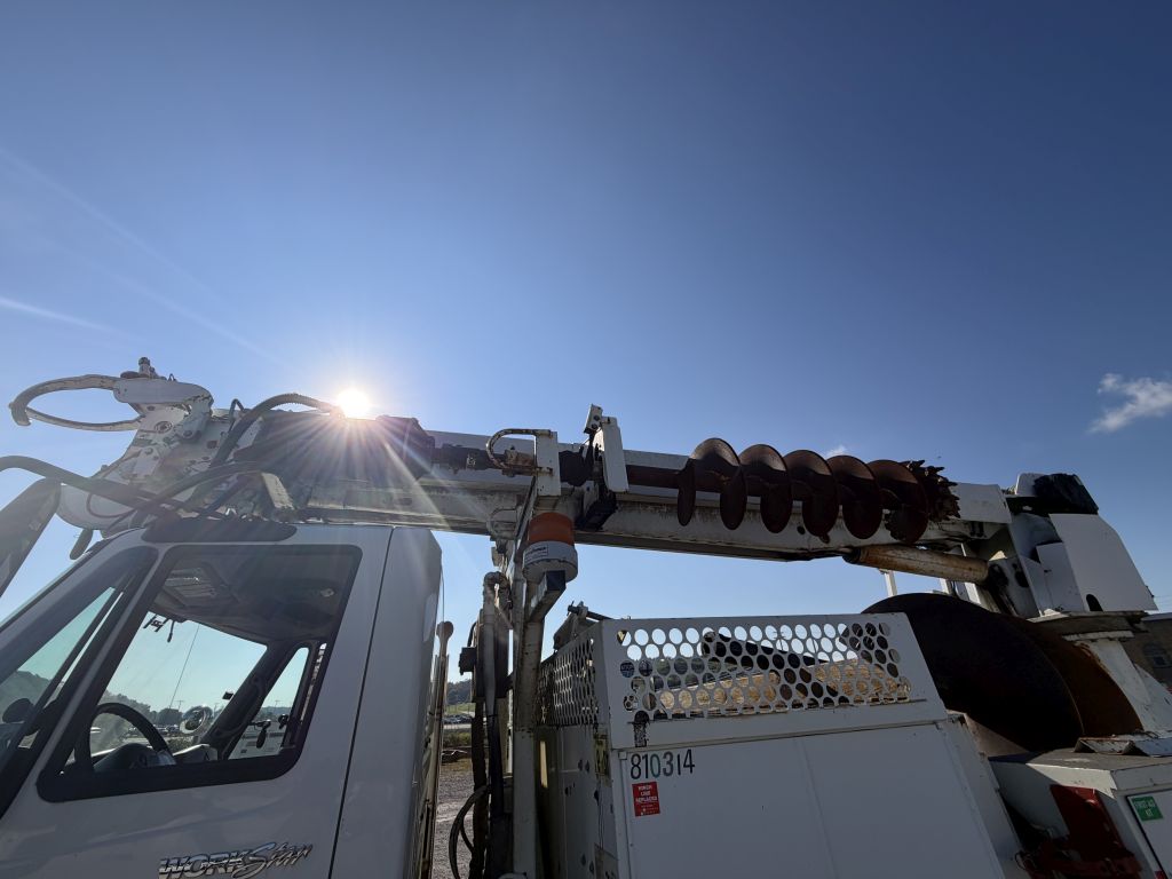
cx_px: 586
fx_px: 474
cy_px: 440
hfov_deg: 102.1
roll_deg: +2.9
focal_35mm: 14
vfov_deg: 85.7
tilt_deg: +30.2
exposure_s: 1/1399
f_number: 2.2
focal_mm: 2.22
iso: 20
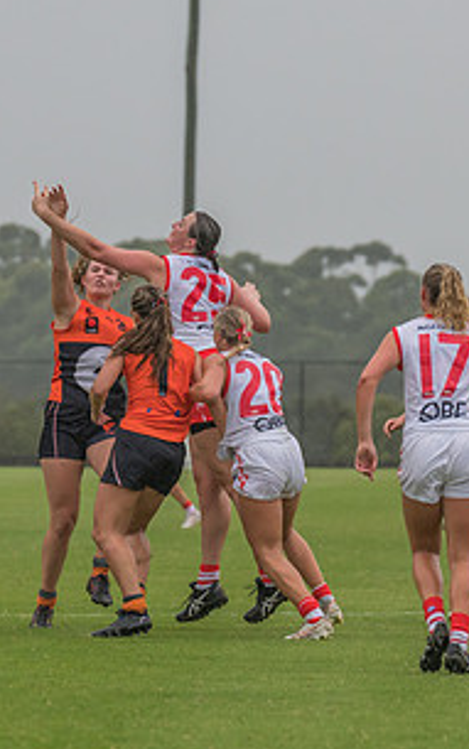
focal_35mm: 459
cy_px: 357
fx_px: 9374
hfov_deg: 2.9
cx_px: 200
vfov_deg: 4.6
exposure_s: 1/2000
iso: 800
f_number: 7.1
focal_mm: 220
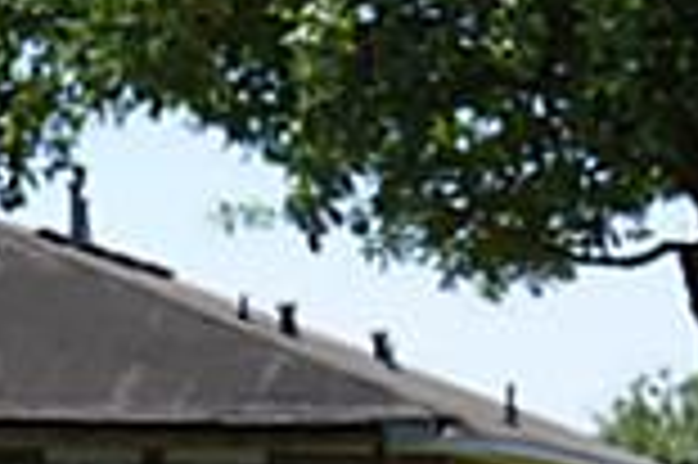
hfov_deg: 6.4
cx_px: -1346
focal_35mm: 297
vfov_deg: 4.6
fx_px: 5752
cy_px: -45
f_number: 11
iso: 200
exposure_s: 1/200
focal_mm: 30
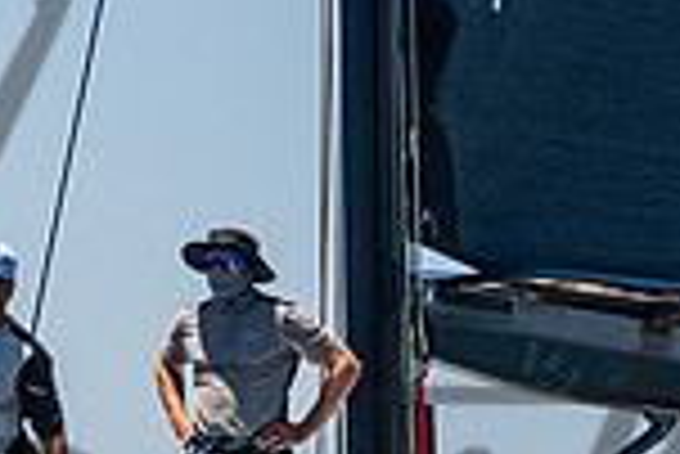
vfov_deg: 2.7
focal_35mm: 519
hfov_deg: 4.0
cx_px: 84
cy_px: 500
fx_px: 9813
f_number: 8
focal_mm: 130
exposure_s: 1/2500
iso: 500
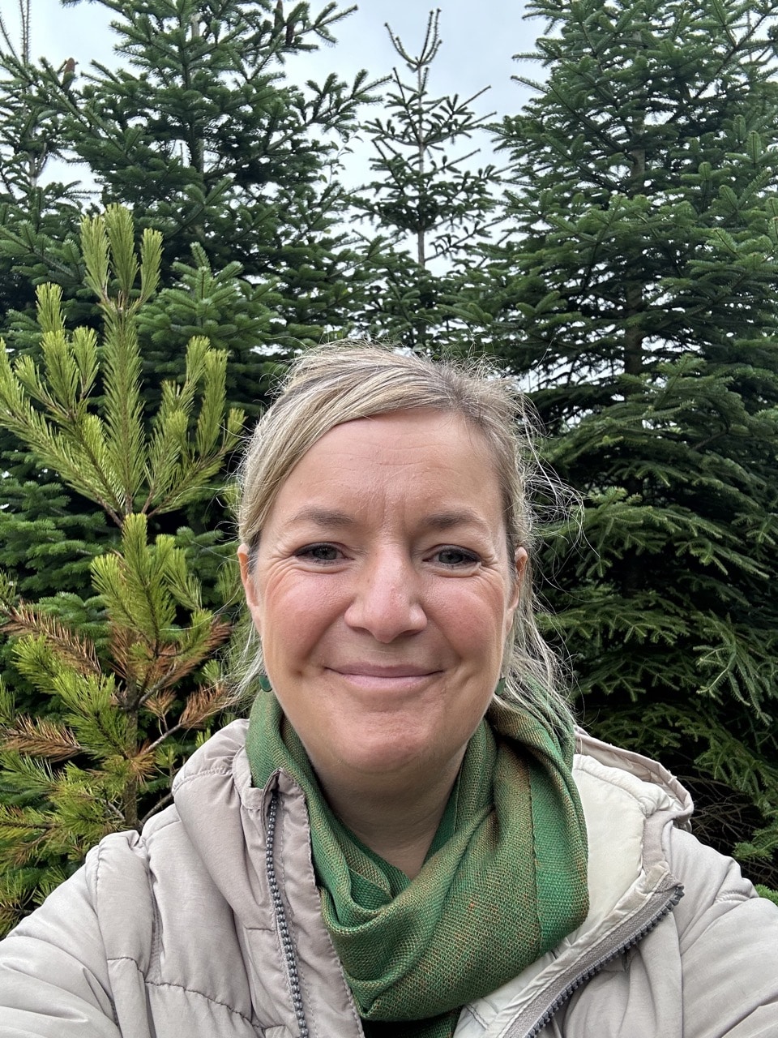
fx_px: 899
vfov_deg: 60.0
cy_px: 519
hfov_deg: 46.8
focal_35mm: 30
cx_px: 389
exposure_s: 1/138
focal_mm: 2.69
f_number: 1.9
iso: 20
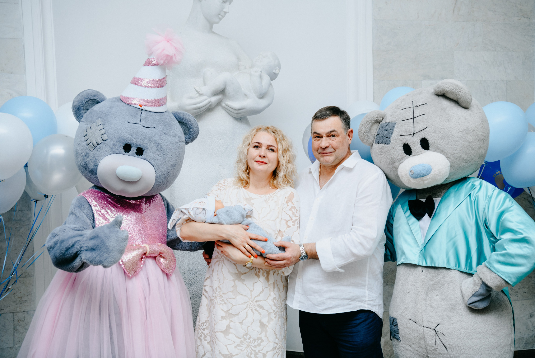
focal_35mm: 43
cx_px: 274
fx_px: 640
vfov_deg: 31.3
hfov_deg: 45.4
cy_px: 175
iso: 320
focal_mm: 42
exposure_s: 1/160
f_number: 4
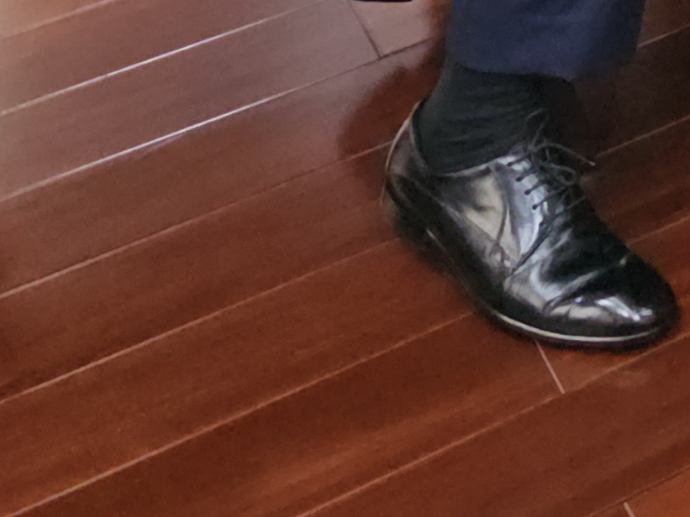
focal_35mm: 112
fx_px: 2233
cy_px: -716
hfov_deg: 15.0
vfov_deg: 11.1
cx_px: 1289
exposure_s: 1/50
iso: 1000
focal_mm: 6.3
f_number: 1.7
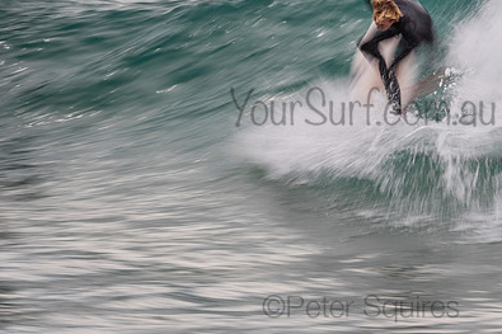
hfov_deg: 2.8
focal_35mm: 735
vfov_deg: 1.9
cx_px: 361
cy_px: 96
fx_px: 10244
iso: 64
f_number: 16
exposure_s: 1/20
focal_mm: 500
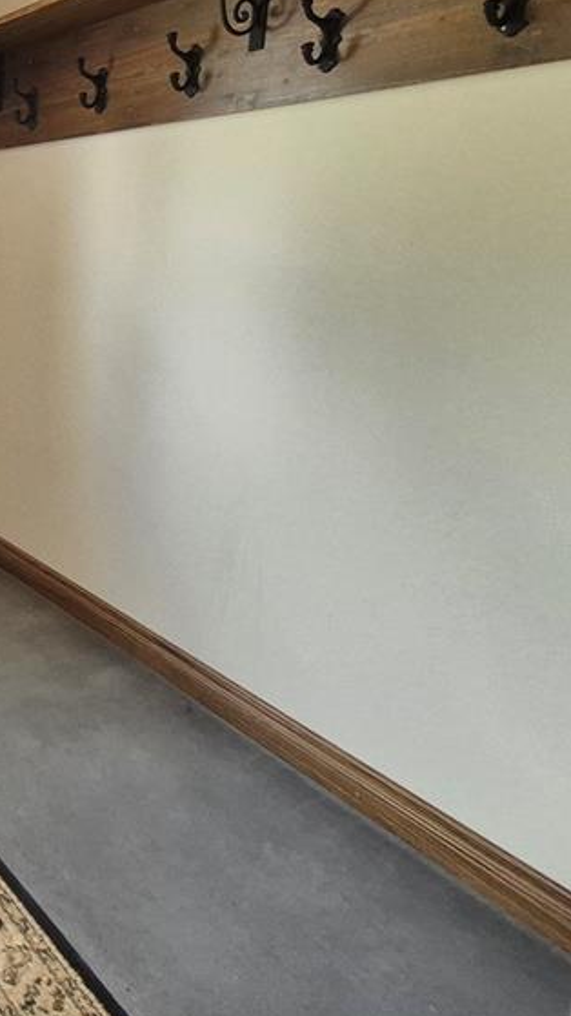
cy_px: 370
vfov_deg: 70.5
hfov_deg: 28.0
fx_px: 700
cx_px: -300
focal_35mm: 26
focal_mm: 1.74
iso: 125
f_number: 2.2
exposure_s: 1/60
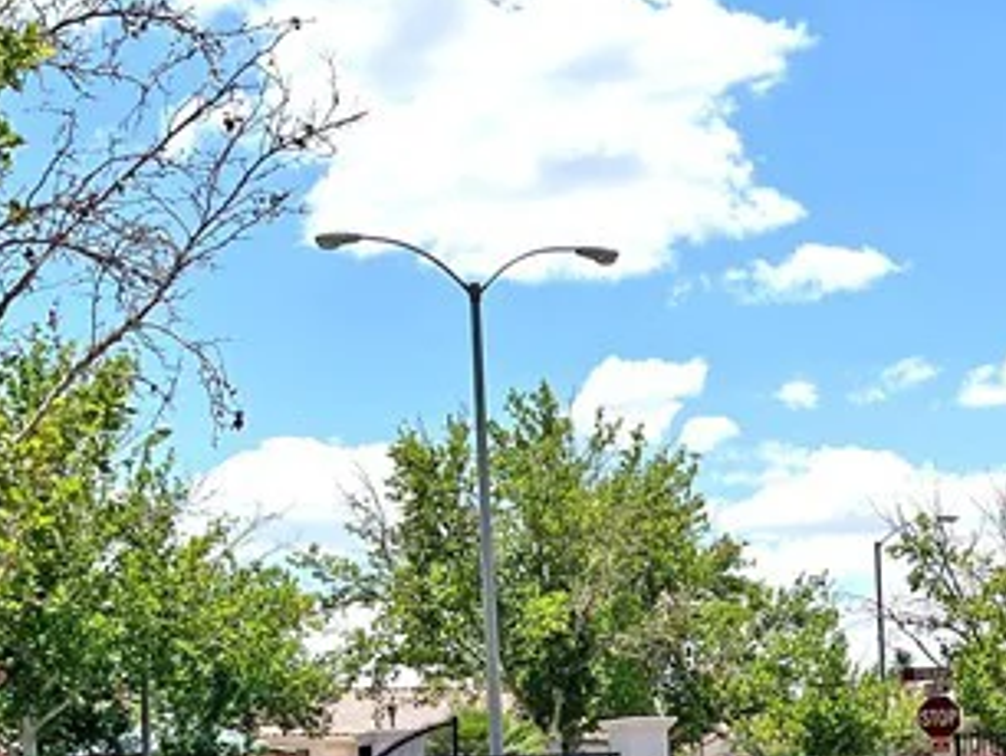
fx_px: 2530
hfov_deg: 22.5
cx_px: 464
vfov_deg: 16.8
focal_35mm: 87
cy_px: 621
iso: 50
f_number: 1.5
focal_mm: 5.7
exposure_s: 1/6211
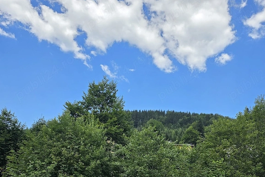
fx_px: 243
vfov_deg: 37.3
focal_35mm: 33
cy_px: 160
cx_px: 134
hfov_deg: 57.2
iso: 80
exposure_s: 1/5000
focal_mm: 6.3
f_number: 1.7
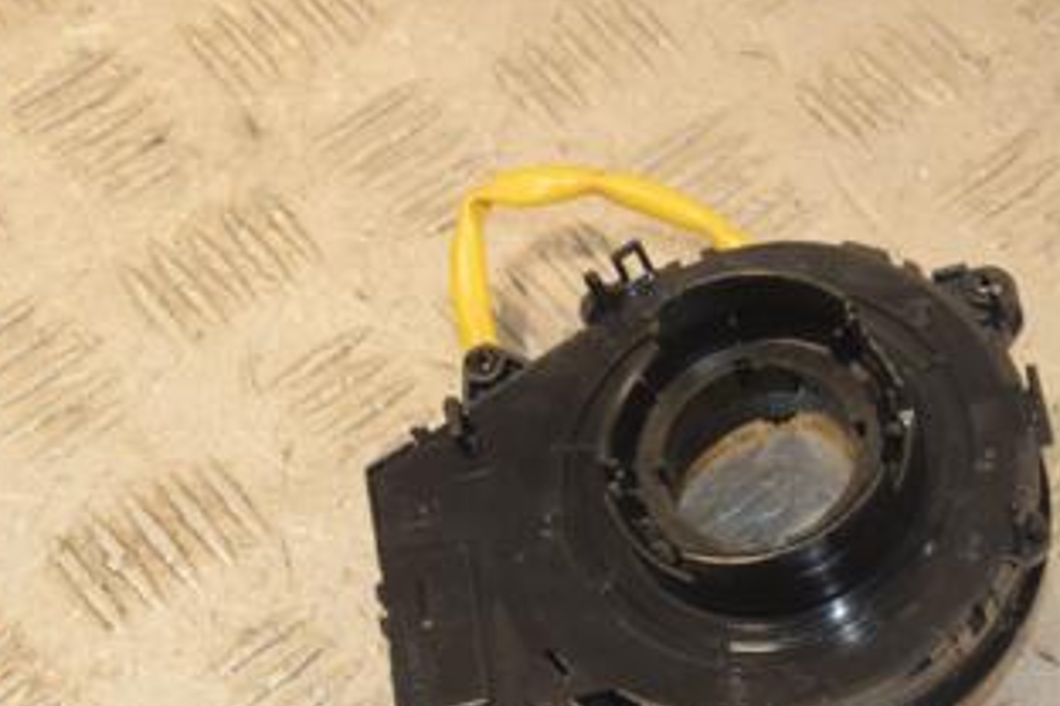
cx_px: 809
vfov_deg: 13.5
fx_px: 2973
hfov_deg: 20.1
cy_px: 594
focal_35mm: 101
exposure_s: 1/200
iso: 800
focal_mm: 35
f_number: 8
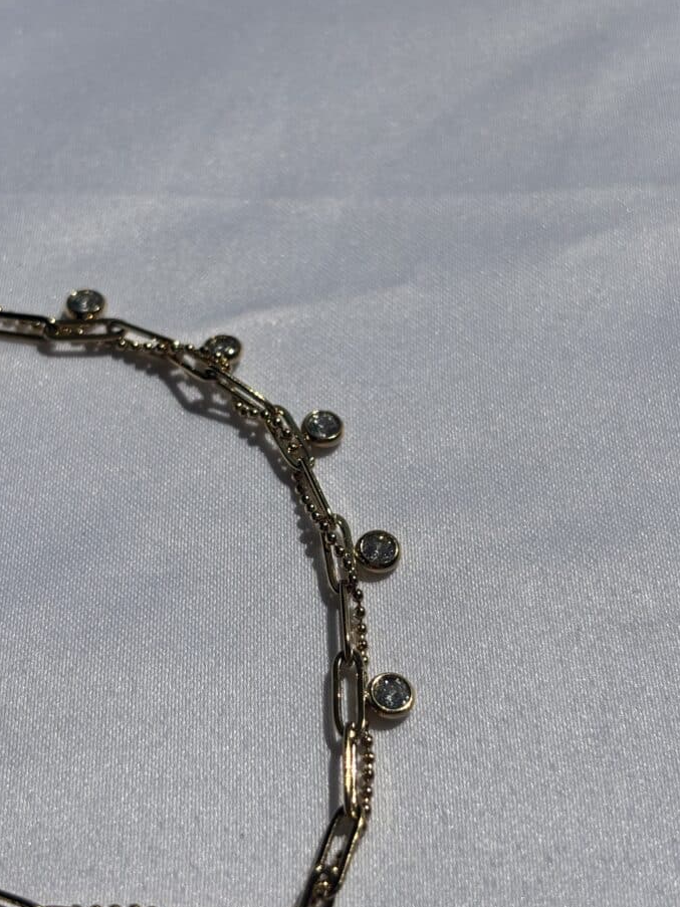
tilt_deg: -54.5
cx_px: 328
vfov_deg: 32.7
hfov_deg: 24.8
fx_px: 1546
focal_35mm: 59
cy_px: 464
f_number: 1.6
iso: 25
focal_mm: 5.96
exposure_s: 1/12195
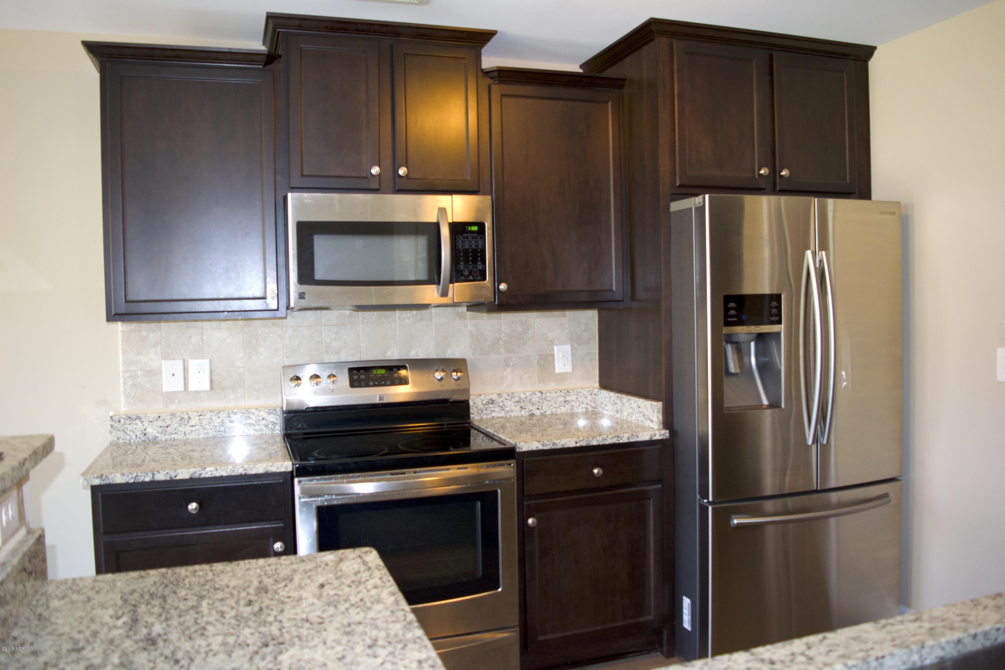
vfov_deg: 47.9
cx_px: 502
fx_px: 754
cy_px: 335
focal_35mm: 27
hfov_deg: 67.4
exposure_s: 1/60
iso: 800
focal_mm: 18
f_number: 4
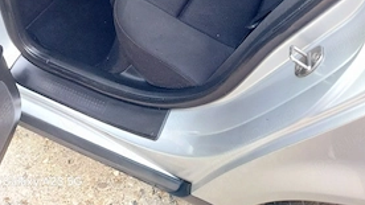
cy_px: -52
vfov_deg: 25.5
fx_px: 397
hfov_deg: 49.4
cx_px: 176
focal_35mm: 41
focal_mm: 4
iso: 320
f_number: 1.8
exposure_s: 1/50
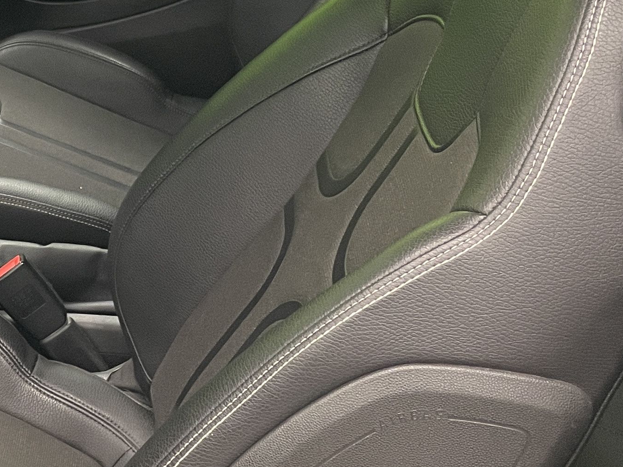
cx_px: -150
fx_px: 1404
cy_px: 150
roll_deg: +0.3
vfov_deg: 18.8
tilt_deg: -26.0
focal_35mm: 78
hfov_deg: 22.7
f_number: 1.6
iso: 100
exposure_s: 1/50
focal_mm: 4.2
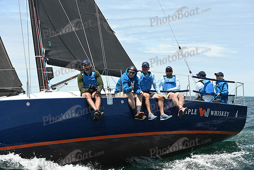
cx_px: 127
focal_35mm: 70
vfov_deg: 19.5
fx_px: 494
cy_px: 85
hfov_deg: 28.8
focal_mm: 70
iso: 320
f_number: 7.1
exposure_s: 1/1000
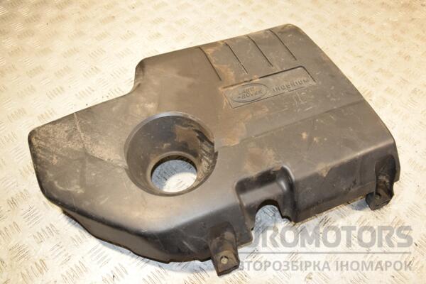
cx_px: 213
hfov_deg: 59.5
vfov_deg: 41.7
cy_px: 142
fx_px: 373
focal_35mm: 32
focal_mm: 21
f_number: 5.6
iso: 800
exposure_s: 1/200
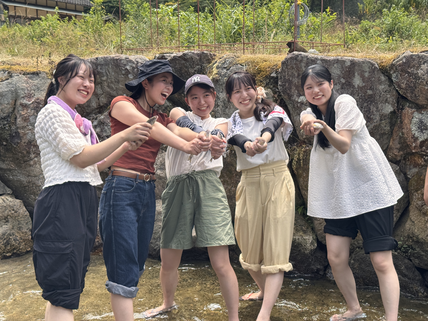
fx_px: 593
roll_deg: +0.6
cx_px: 214
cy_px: 160
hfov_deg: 39.7
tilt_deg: -7.9
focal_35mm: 48
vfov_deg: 30.3
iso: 64
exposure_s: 1/1238
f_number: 1.78
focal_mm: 6.76
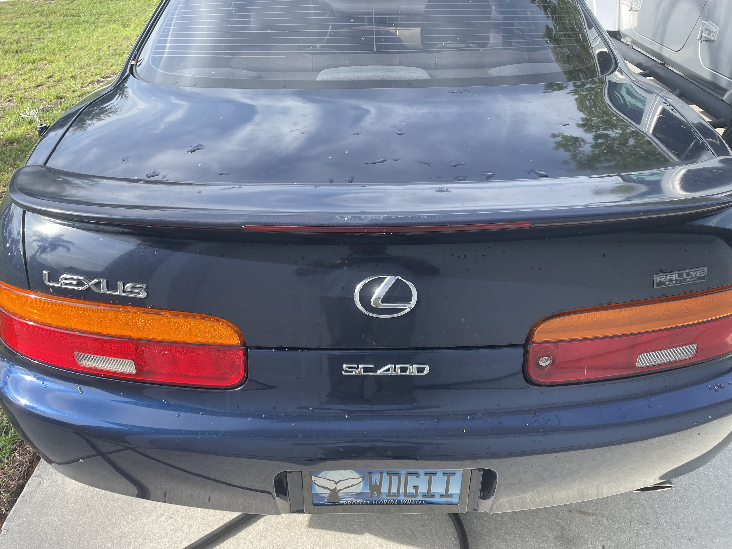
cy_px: 274
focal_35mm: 26
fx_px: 550
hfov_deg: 67.3
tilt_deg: -36.4
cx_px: 366
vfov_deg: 53.1
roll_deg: -0.1
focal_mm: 4.2
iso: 32
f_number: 1.6
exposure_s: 1/698
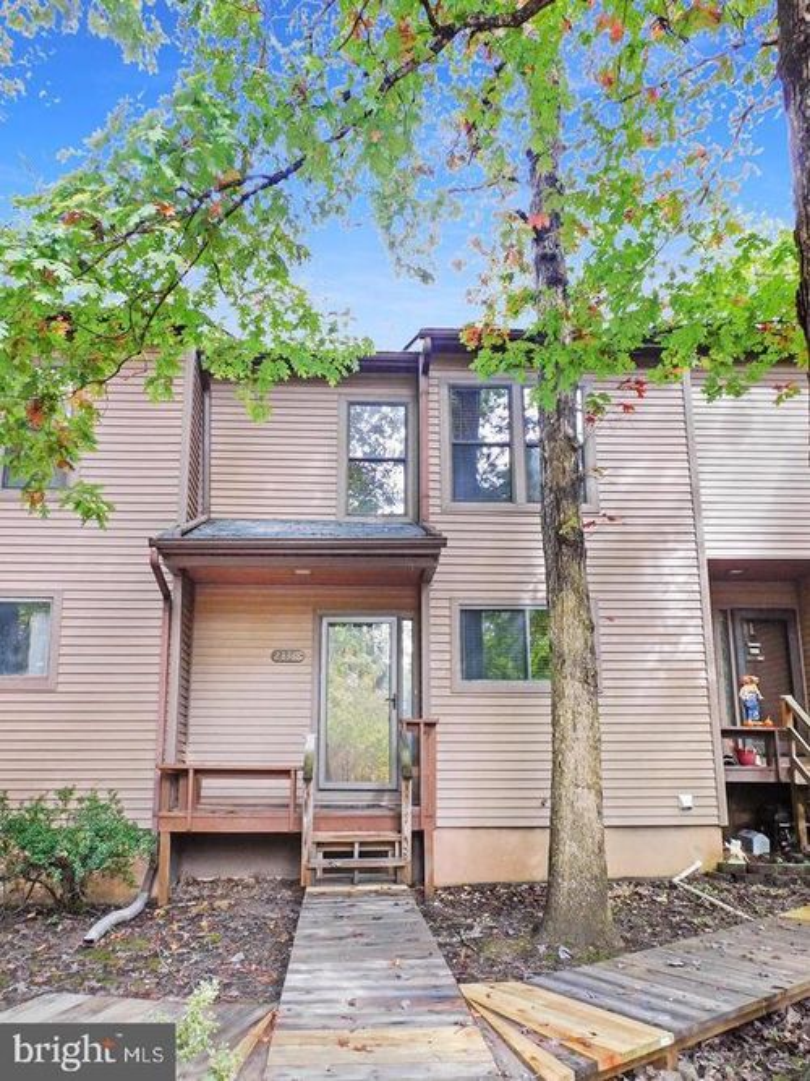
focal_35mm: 24
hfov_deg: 56.8
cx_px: 405
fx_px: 749
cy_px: 540
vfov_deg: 71.6
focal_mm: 4.3
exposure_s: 1/50
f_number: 3.3
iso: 125
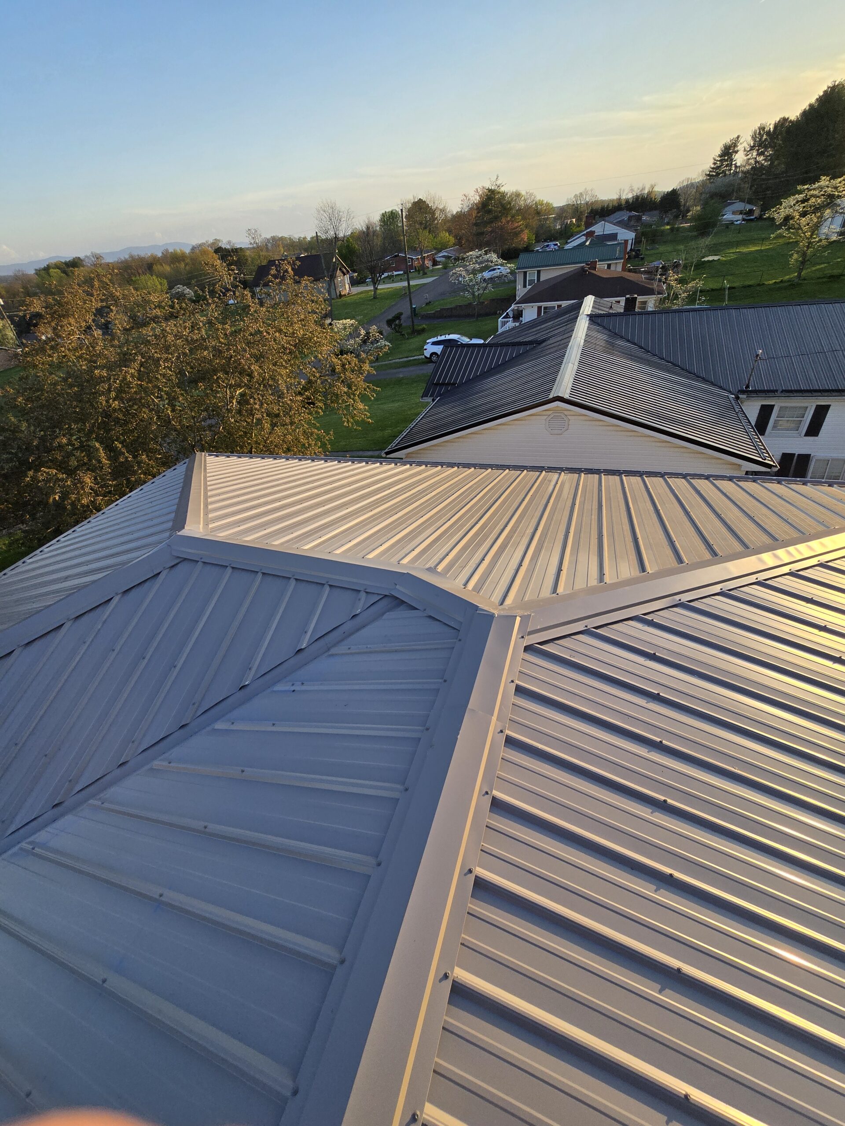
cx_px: 422
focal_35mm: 13
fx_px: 423
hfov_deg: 89.9
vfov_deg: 106.2
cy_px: 563
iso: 50
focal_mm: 2.2
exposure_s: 1/829
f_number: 2.2
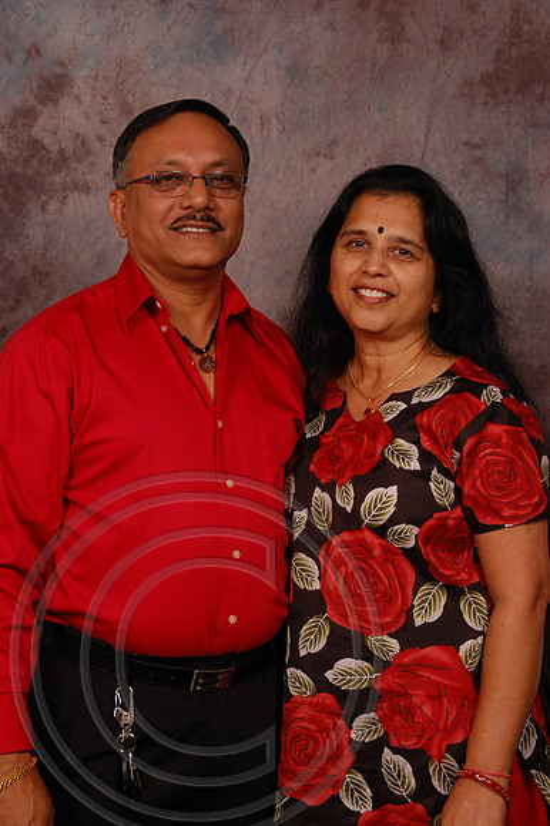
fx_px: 1445
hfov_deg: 21.5
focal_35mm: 63
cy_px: 413
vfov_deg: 31.9
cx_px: 275
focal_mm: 42
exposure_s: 1/200
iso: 400
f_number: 5.6
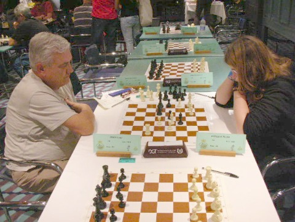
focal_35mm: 35
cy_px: 111
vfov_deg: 40.7
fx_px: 298
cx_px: 148
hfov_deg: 52.6
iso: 400
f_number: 3
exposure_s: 1/18.6
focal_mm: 5.8
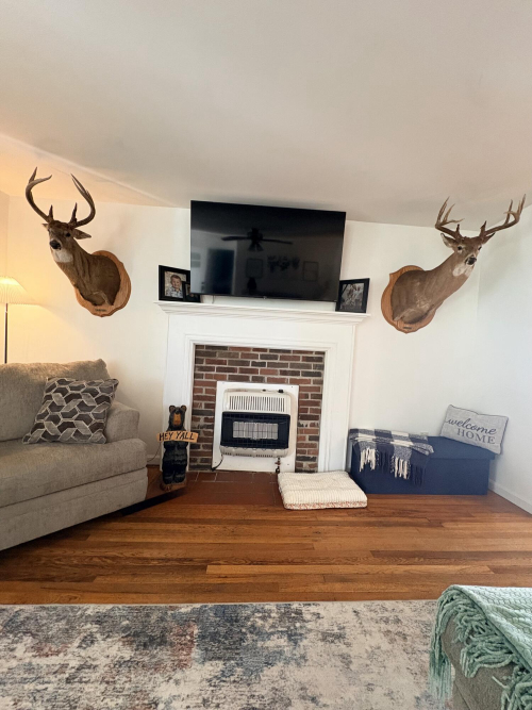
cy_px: 355
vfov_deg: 102.1
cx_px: 266
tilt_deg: -0.7
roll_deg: -3.4
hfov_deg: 85.7
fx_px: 287
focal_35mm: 14
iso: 400
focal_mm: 2.22
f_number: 2.2
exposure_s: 1/60
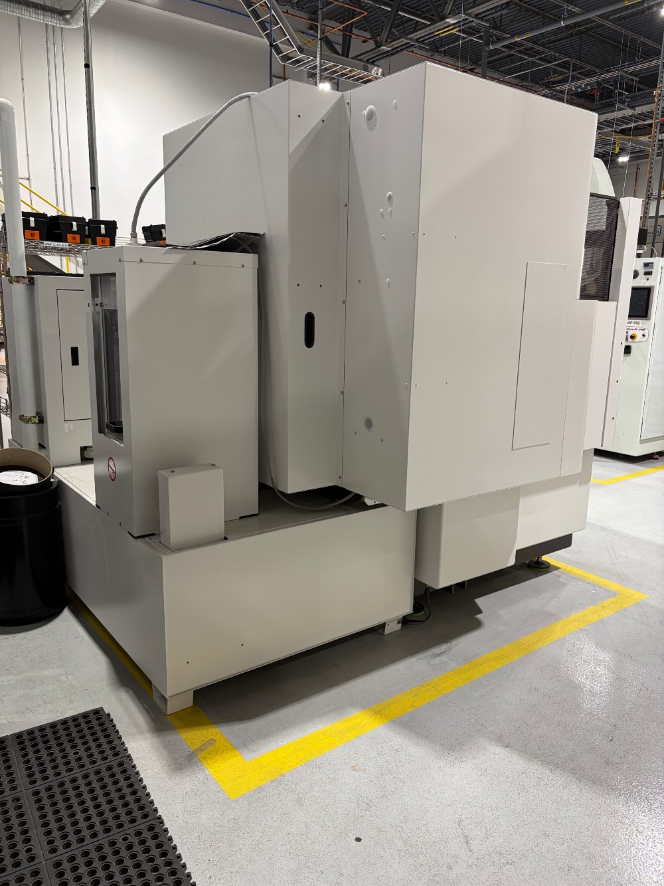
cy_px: 443
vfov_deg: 67.3
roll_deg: -1.2
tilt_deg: -11.5
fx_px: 665
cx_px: 332
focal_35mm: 26
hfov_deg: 53.0
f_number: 1.6
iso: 100
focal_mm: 5.96
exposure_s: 1/60
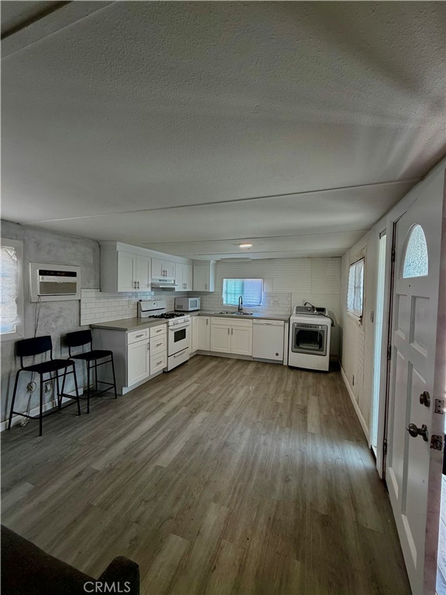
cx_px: 223
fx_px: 240
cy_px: 298
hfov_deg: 85.7
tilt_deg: -2.3
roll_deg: -0.7
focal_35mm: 14
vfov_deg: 102.1
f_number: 2.2
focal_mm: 2.22
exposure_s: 1/60
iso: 200
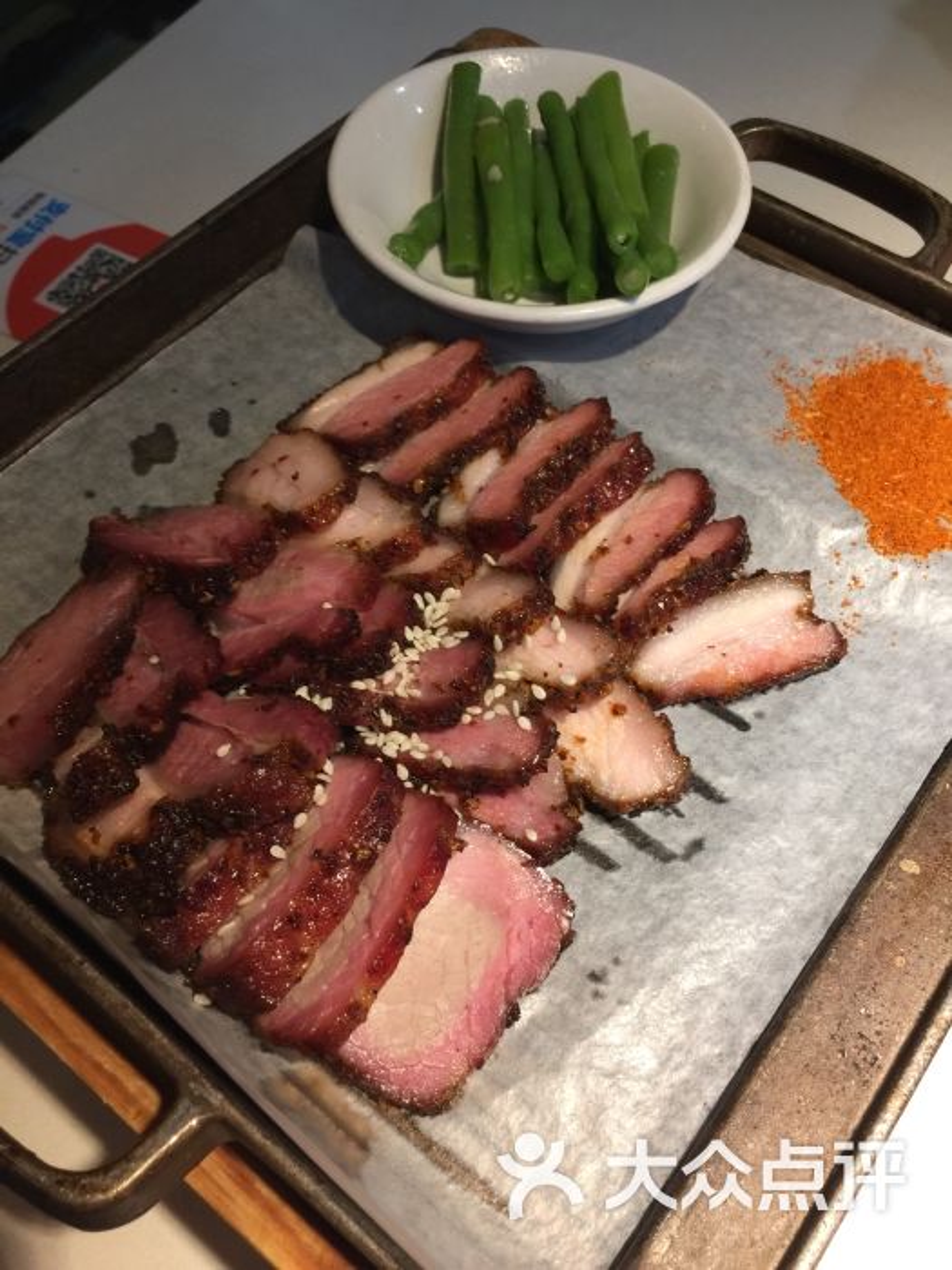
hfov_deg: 48.2
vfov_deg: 61.7
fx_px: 1063
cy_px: 635
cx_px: 476
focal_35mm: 29
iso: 50
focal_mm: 4.15
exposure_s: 1/17
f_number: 2.2
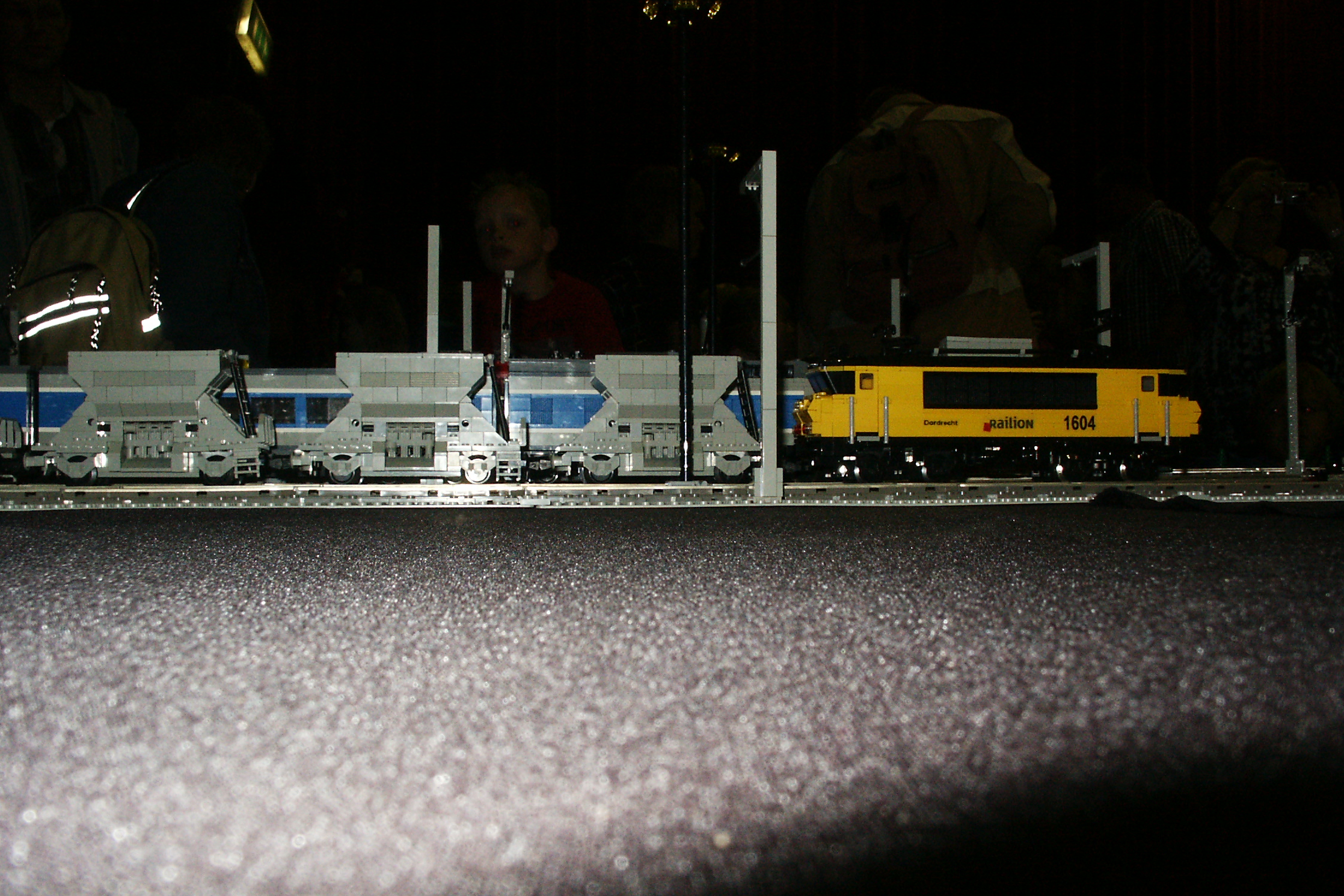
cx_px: 682
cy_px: 458
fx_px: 1381
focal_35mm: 37
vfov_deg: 35.9
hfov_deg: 51.9
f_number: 6.7
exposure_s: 1/45
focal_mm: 7.18
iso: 200
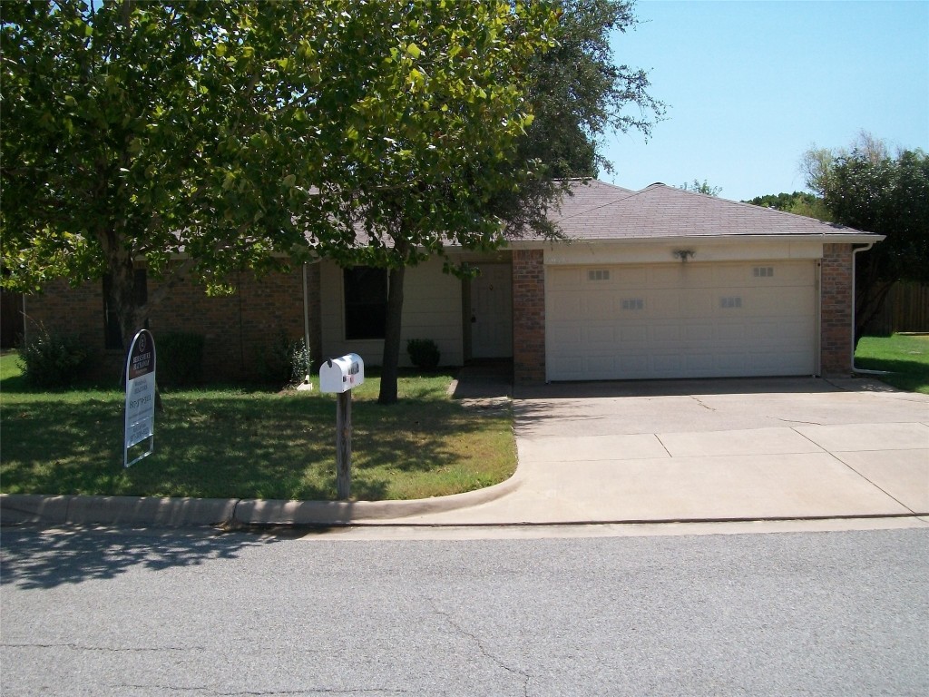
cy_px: 348
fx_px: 966
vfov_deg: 39.7
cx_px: 464
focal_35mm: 36
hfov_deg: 51.4
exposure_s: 1/500
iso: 80
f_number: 4.8
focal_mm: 6
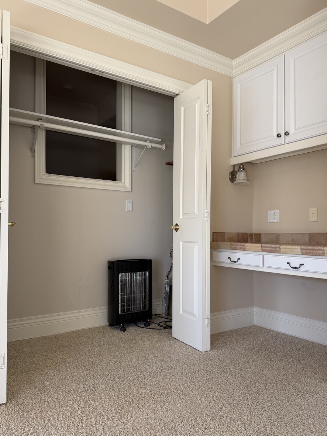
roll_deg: -0.5
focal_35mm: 26
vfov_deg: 67.3
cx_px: 152
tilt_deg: +0.2
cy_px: 229
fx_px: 328
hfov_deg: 53.0
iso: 64
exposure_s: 1/121
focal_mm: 6.76
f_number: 1.78
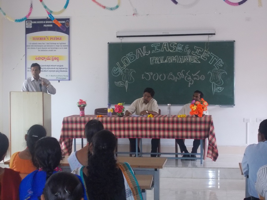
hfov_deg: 29.4
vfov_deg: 22.3
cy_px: 100
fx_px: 509
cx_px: 134
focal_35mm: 66
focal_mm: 11.8
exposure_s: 1/60
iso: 500
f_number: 5.3
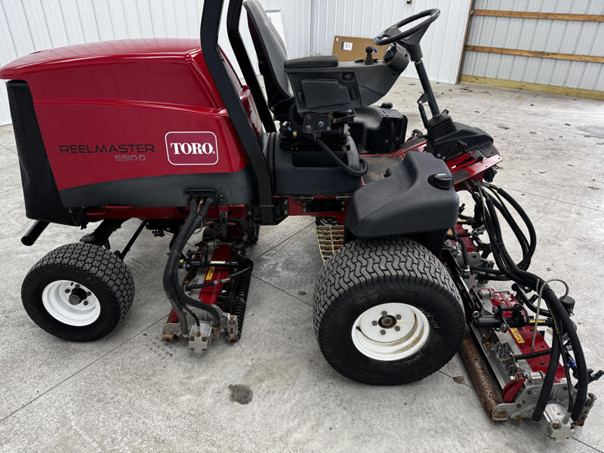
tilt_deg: -30.9
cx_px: 302
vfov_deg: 56.8
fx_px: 419
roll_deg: -1.1
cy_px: 226
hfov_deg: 71.6
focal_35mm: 24
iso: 125
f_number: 1.78
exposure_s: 1/120
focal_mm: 6.76
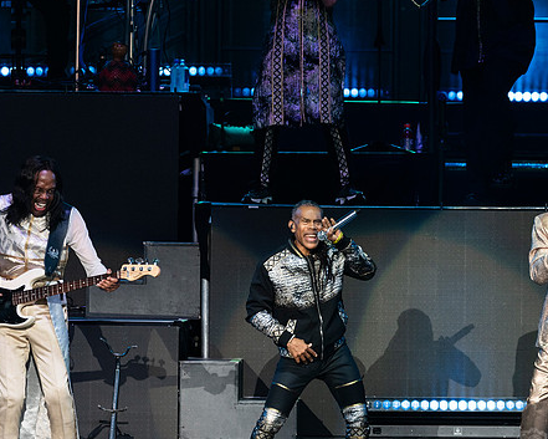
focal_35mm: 516
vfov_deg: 3.0
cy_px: 193
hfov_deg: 3.7
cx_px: 356
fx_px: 8371
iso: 1000
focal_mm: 360
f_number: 5.6
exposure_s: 1/500
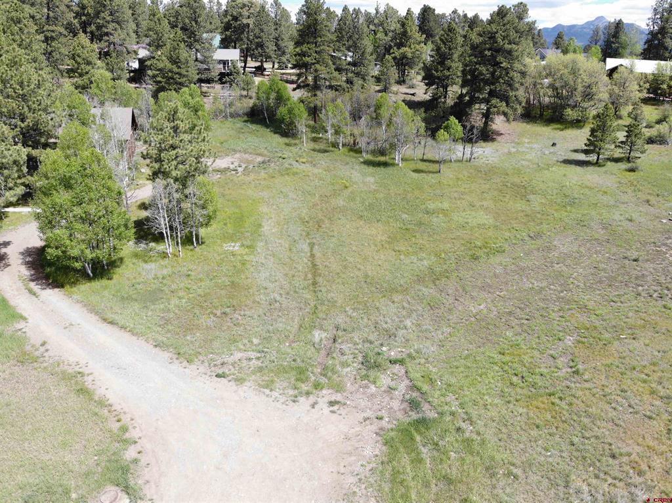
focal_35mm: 24
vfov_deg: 56.8
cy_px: 252
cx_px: 336
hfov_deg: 71.6
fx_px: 466
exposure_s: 1/498
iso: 100
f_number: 2.8
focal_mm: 4.5
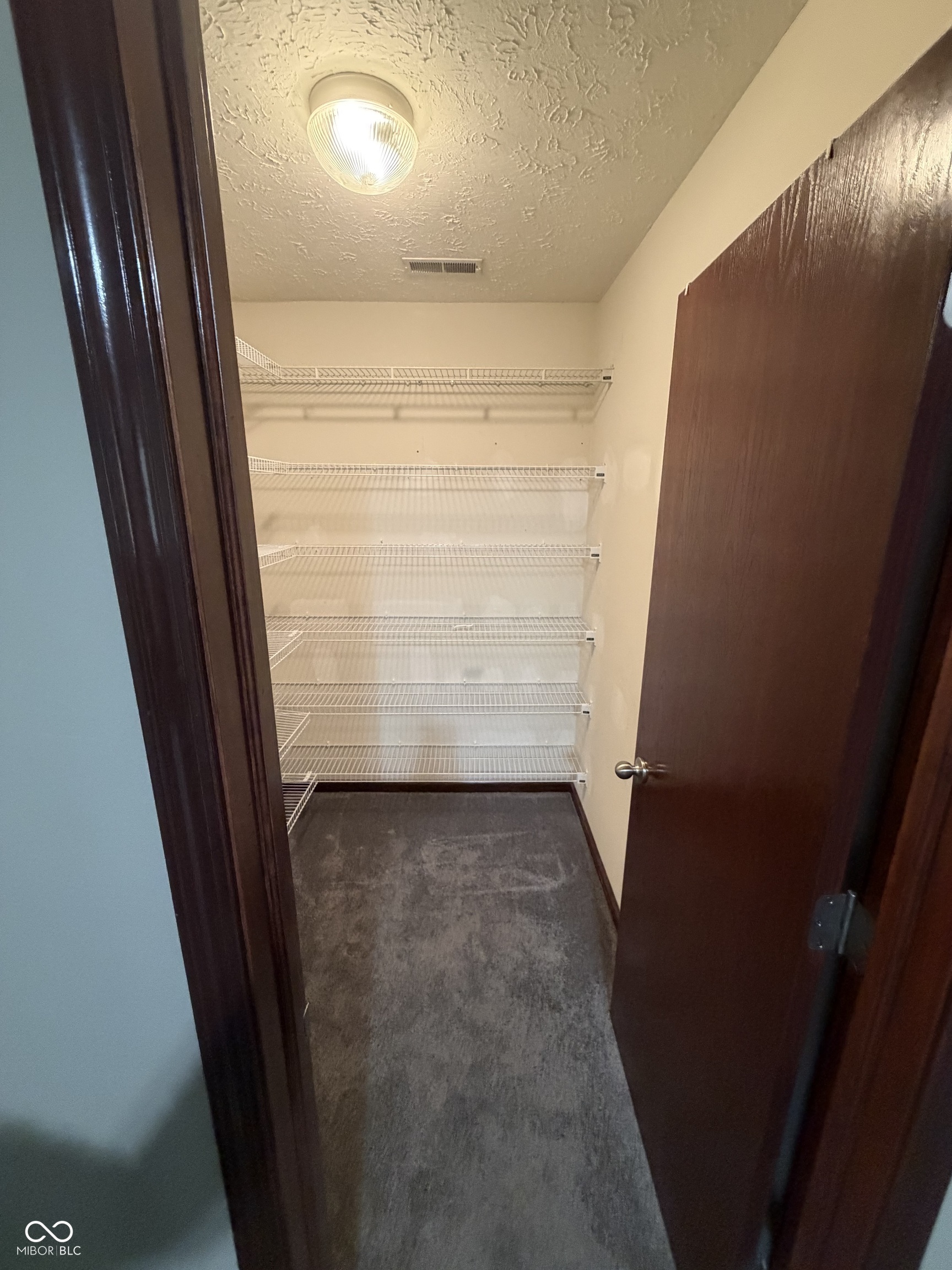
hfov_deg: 85.7
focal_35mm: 14
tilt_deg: -13.2
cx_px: 476
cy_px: 635
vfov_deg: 102.1
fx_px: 513
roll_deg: +0.3
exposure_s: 1/60
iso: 500
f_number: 2.2
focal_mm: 2.22
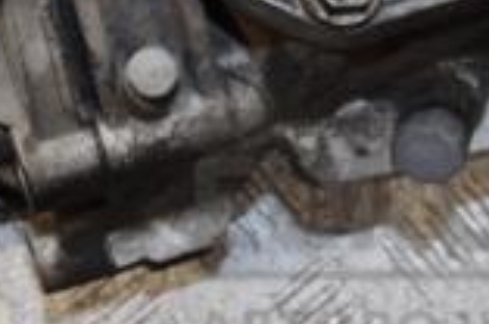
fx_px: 1871
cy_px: -212
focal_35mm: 138
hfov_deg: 14.8
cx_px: 137
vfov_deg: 9.5
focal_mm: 24
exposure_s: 1/200
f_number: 7.1
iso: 800
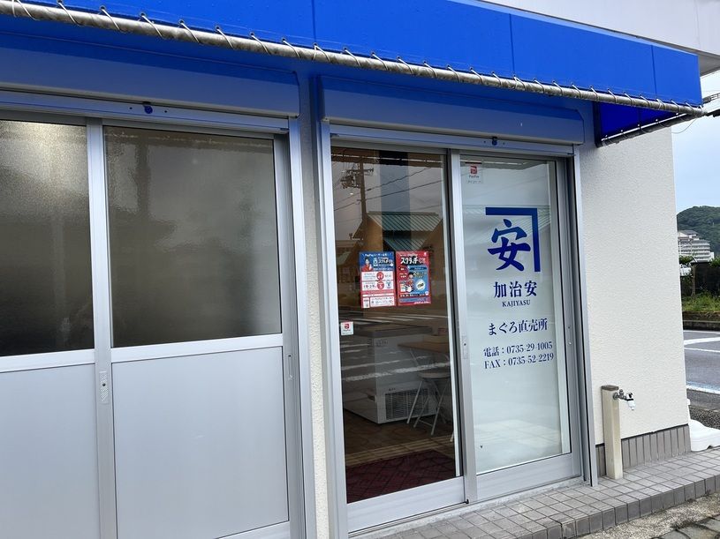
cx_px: 360
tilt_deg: +1.0
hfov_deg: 67.3
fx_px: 541
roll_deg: +2.9
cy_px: 270
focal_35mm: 26
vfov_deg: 53.1
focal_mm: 5.7
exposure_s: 1/1159
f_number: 1.5
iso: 50
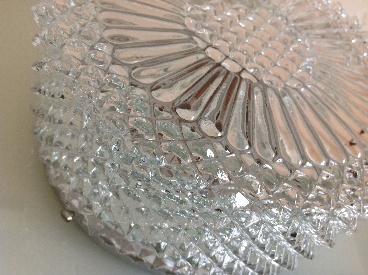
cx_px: 184
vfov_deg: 40.6
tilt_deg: -47.0
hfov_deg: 52.7
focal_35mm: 35
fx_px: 372
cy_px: 138
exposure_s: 1/15
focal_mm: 4.28
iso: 125
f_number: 2.4
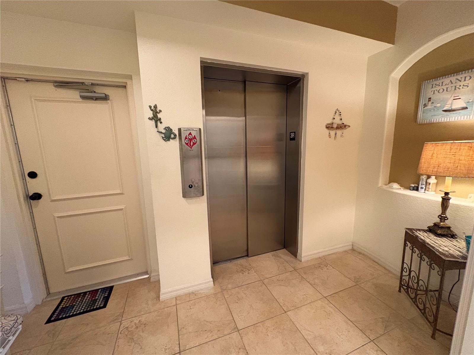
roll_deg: +1.9
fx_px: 192
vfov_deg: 85.7
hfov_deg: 102.1
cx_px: 237
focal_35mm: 14
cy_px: 178
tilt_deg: -8.9
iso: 800
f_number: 2.2
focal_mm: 2.22
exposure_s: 1/60
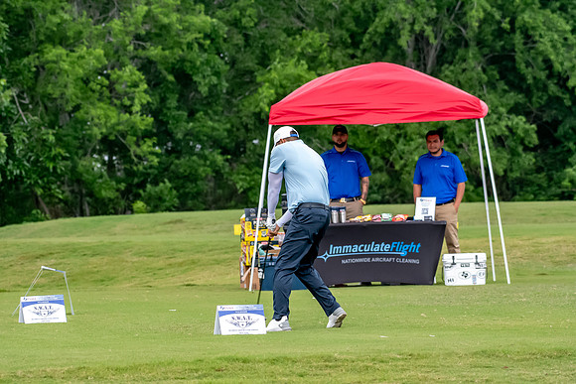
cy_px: 192
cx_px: 288
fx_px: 4801
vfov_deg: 4.6
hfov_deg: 6.9
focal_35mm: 300
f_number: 5.6
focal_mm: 200
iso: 2200
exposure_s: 1/2000
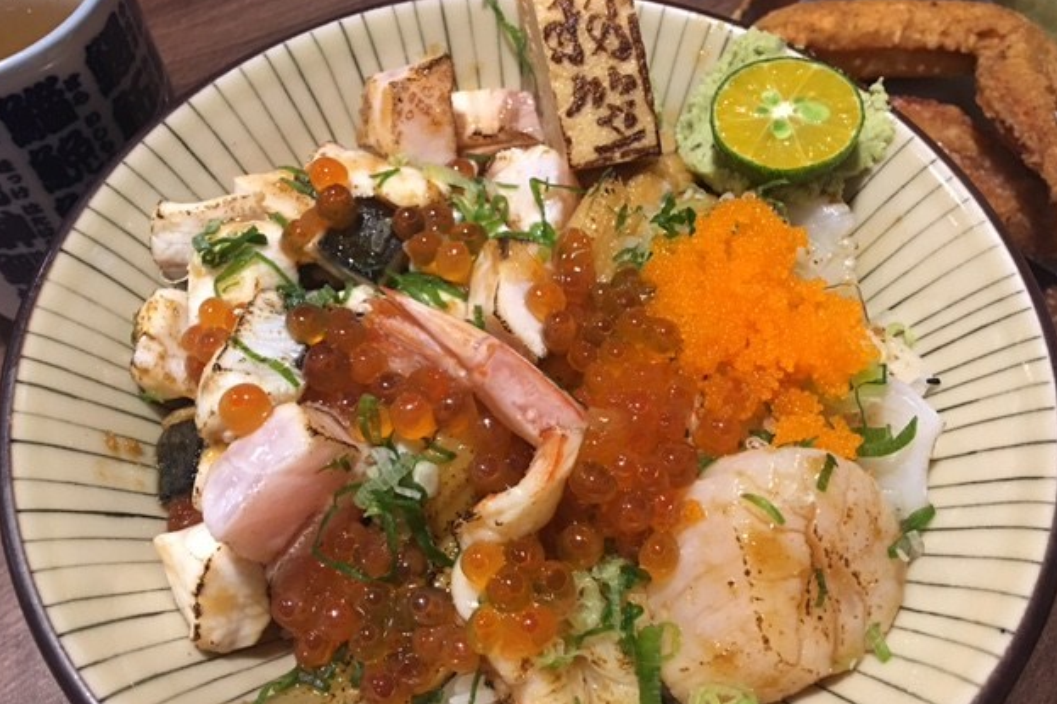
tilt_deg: -60.3
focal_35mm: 31
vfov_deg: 42.3
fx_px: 910
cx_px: 523
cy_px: 383
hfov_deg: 60.3
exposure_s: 1/10
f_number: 2.2
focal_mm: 4.15
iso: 100
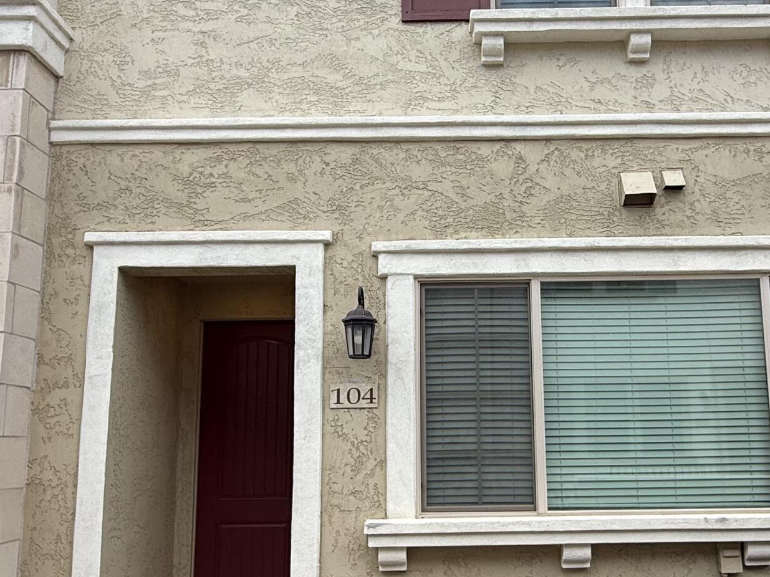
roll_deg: +0.2
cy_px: 326
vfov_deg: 41.7
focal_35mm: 34
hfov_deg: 53.6
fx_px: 756
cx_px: 458
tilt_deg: +10.0
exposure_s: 1/273
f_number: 2.2
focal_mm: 2.22
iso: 50
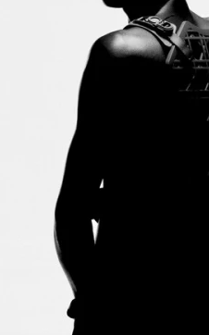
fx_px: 5308
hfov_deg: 2.3
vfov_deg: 3.6
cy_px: 110
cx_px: 149
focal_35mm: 582
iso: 400
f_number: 6.3
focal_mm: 323
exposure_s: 1/60
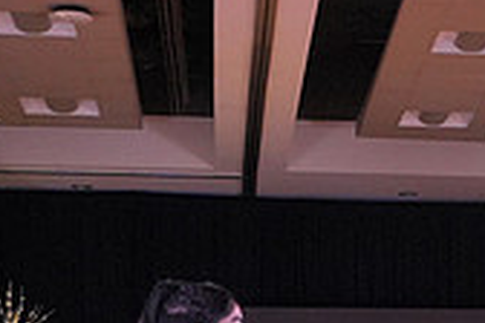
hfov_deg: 14.5
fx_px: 1819
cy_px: 521
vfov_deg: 9.8
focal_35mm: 135
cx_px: 635
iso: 2000
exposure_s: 1/400
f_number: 4
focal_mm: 26
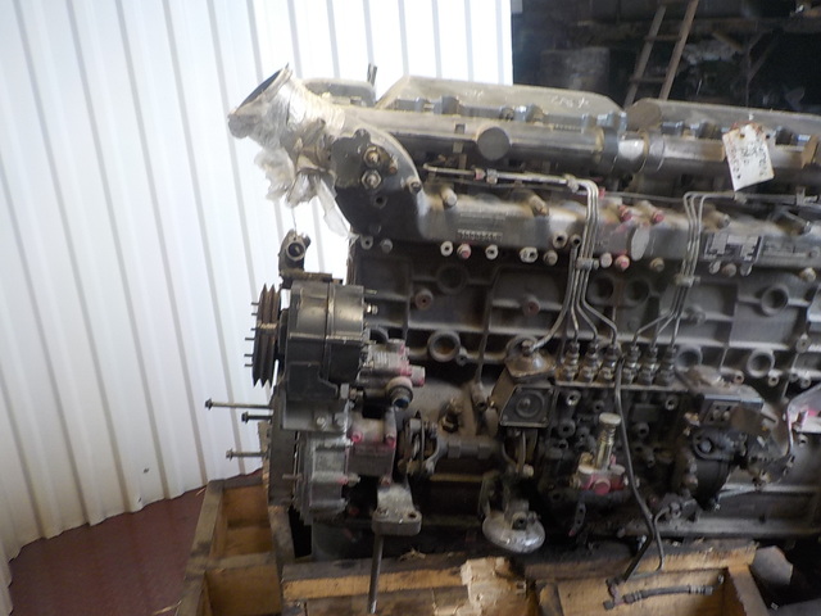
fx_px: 712
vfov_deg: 46.8
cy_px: 308
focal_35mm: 30
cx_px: 410
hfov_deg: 60.0
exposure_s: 1/30
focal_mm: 4.1
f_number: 3.3
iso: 160
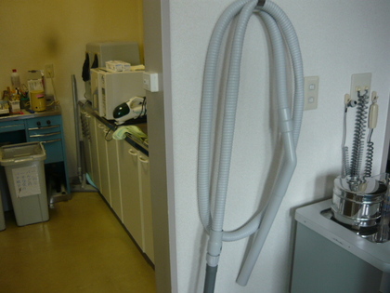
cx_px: 195
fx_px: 372
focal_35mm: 33
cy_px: 146
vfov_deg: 42.9
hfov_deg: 55.4
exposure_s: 1/30
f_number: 2.8
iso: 125
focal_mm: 5.5
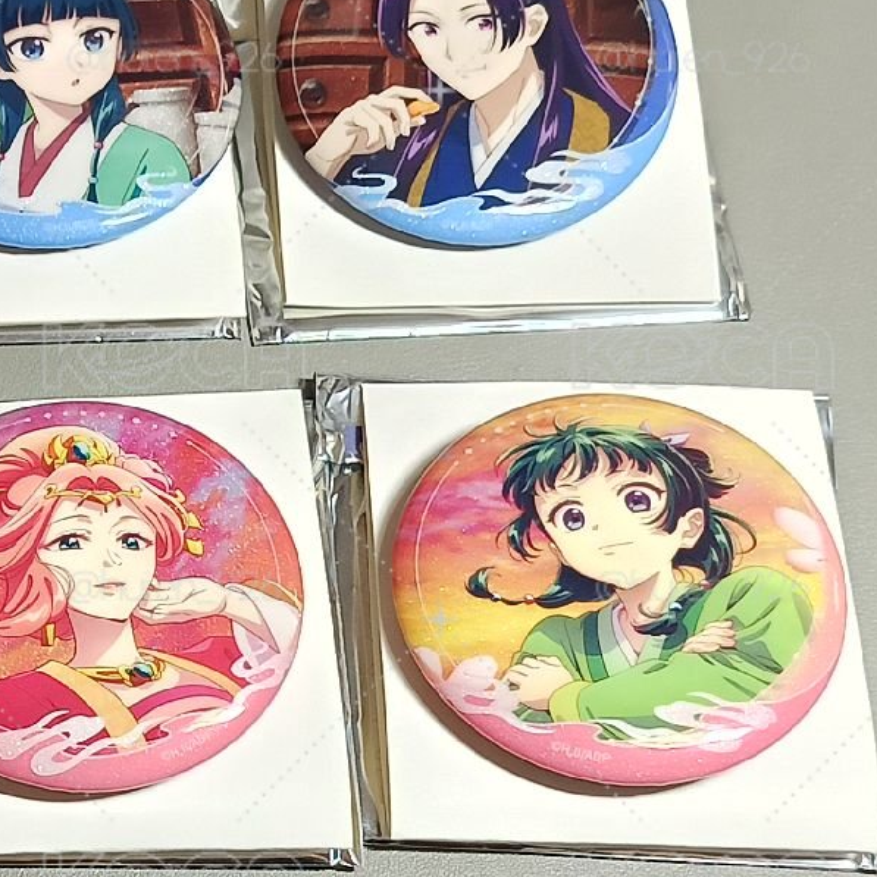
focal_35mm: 91
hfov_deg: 17.8
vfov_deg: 19.0
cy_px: 618
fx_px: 2608
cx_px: -266
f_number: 1.75
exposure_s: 1/60
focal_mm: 5.24
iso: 640
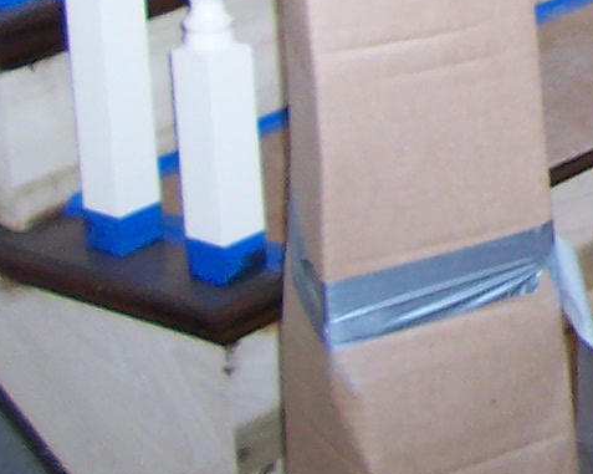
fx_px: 2701
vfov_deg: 9.6
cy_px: -363
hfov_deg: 11.2
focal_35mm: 154
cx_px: 1237
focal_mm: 5.6
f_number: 2.8
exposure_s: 1/60
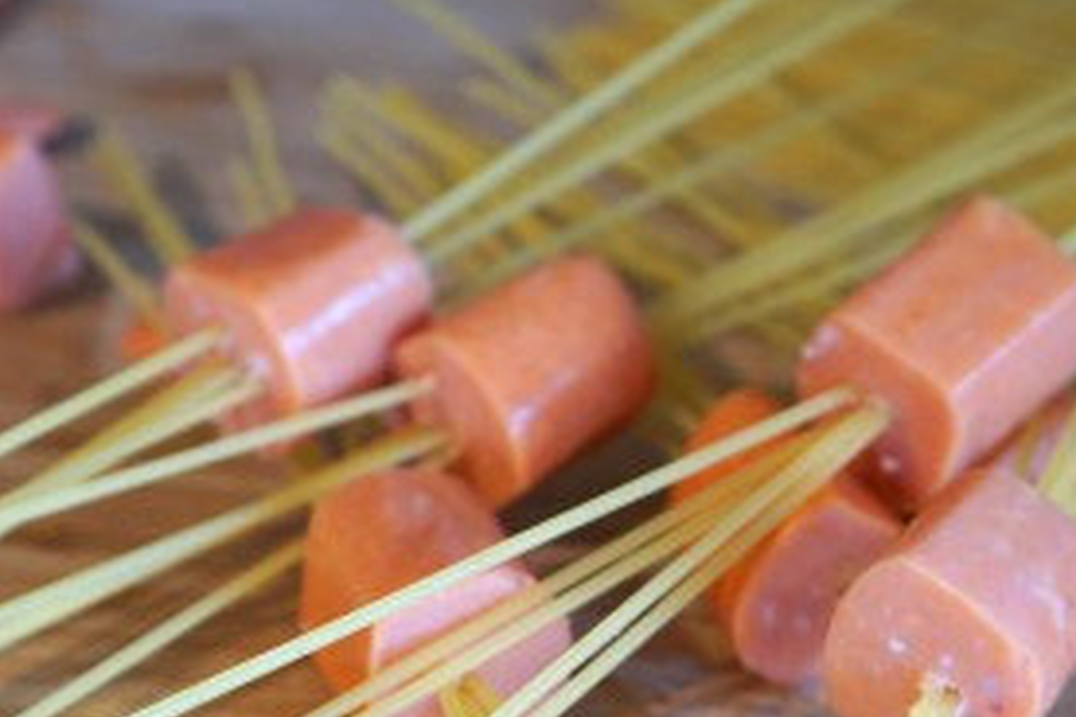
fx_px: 2633
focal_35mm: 88
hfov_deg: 23.1
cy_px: 639
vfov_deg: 15.3
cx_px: 544
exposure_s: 1/60
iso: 320
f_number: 4
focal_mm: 27
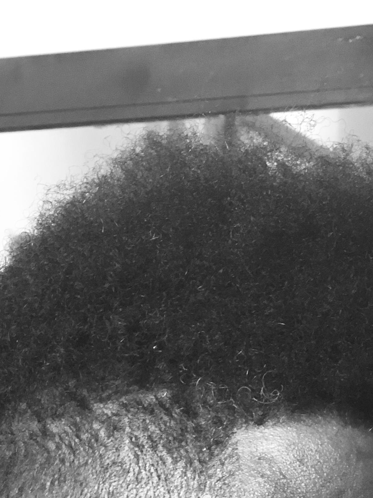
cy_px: 542
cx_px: 94
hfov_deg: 10.3
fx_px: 2069
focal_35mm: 144
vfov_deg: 13.4
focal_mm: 6.6
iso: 250
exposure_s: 1/60
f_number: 2.8
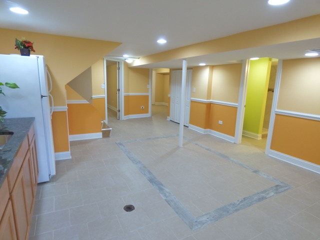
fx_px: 185
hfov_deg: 81.7
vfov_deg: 66.0
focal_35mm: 20
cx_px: 160
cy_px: 120
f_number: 3.5
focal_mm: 3.58
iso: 400
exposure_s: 1/8
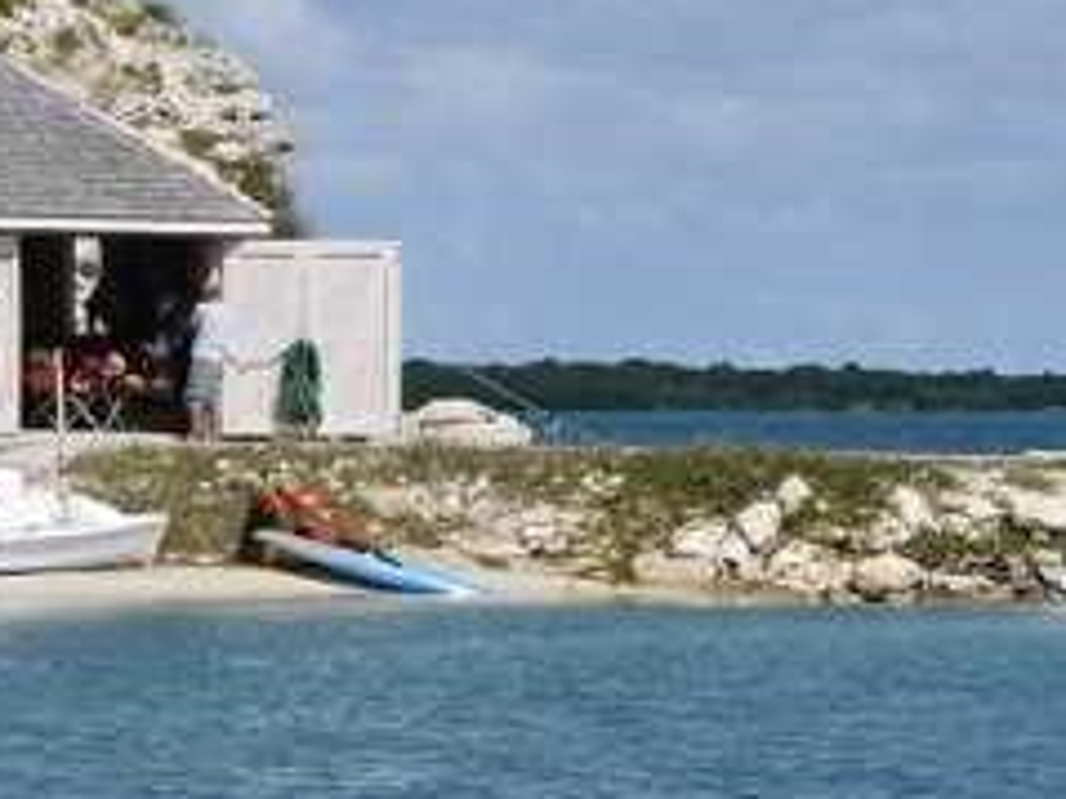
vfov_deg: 4.9
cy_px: 107
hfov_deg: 6.5
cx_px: -526
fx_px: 9265
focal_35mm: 301
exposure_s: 1/640
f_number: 8
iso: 100
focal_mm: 45
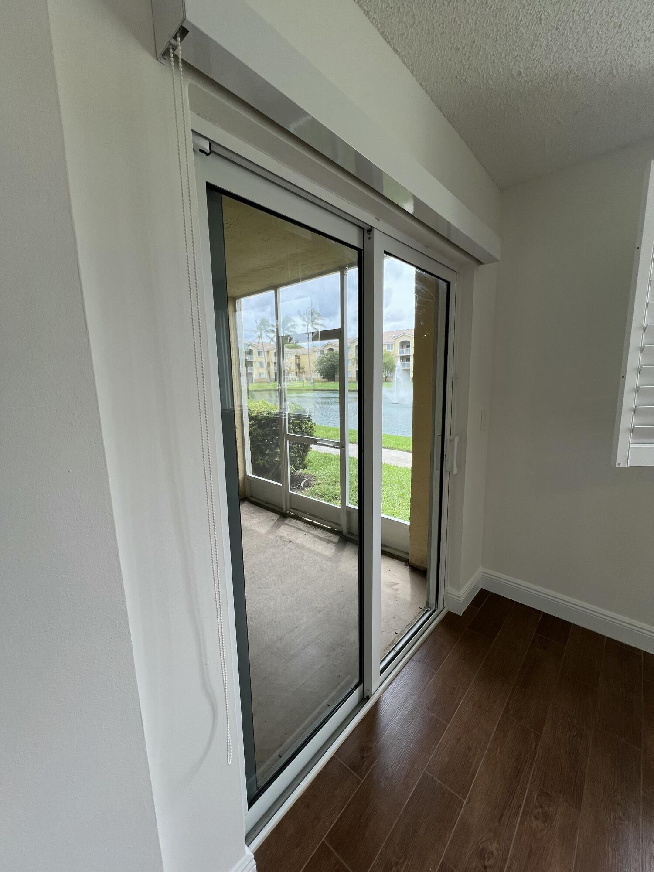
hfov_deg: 89.9
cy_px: 436
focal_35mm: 13
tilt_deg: -9.4
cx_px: 327
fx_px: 327
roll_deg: +1.0
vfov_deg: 106.2
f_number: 1.8
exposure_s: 1/120
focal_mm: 1.57
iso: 32
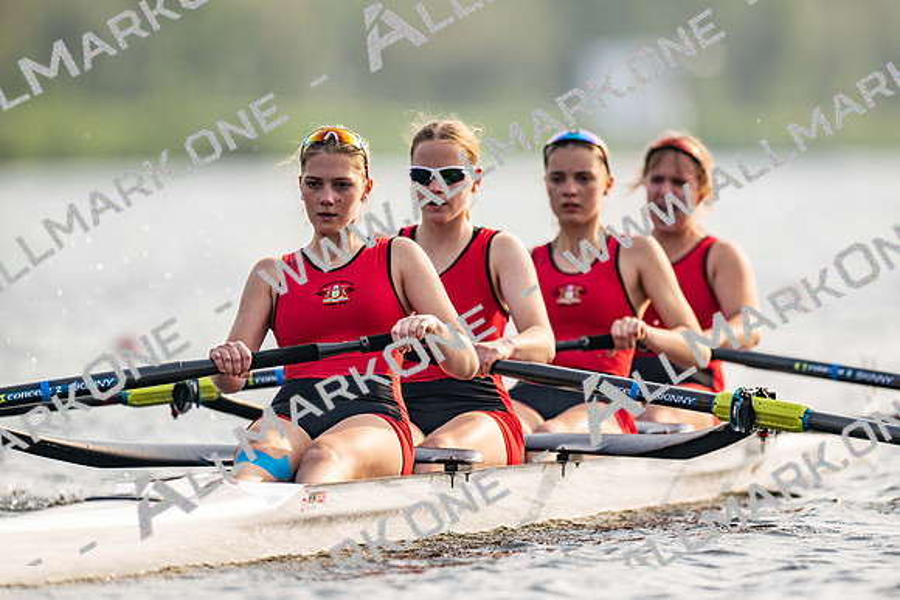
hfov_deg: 3.4
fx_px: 15003
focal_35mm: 600
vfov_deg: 2.3
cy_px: 300
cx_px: 450
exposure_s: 1/2500
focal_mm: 600
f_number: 4
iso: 320
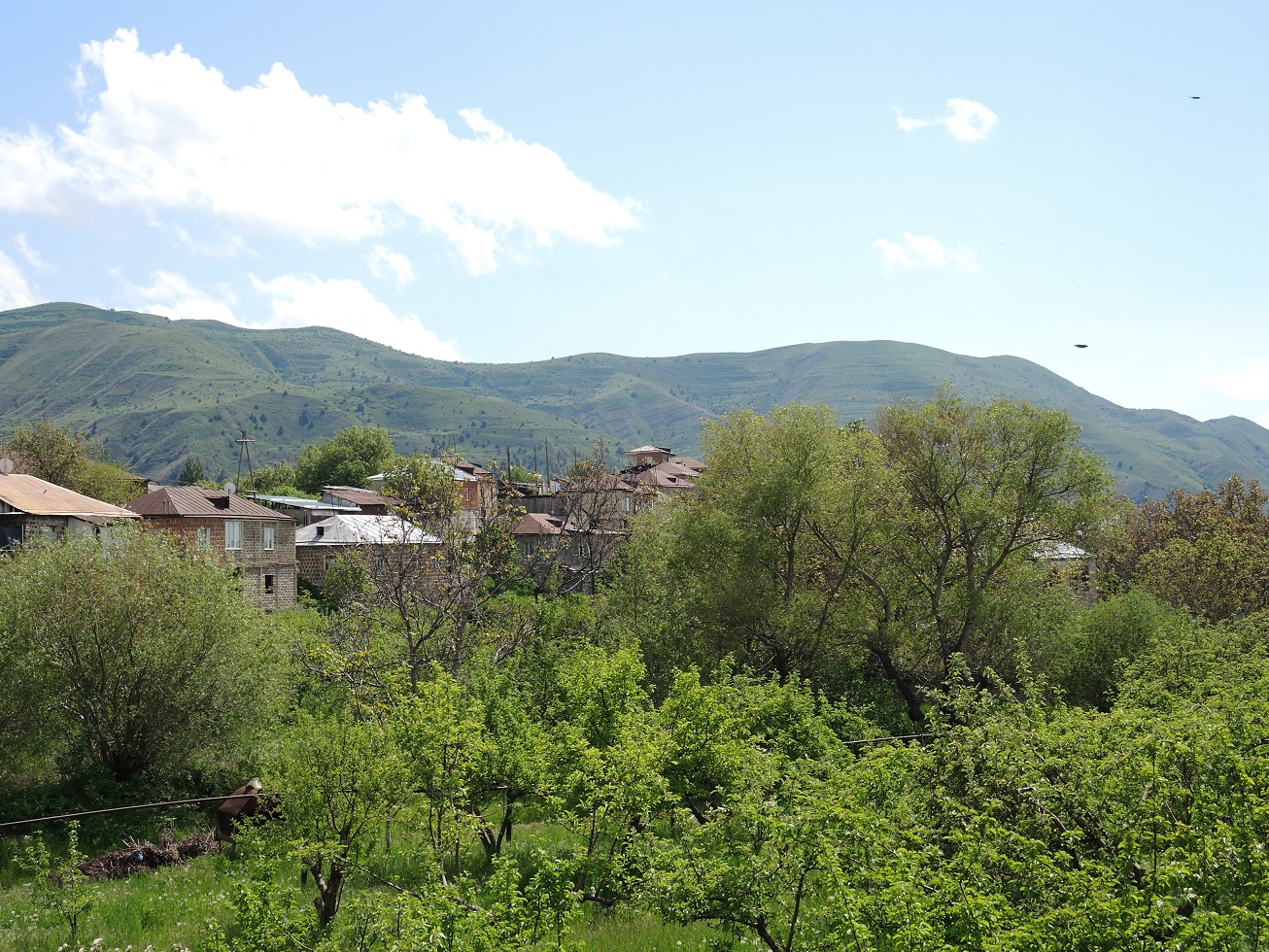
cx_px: 634
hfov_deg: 38.2
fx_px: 1833
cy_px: 476
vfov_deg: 29.1
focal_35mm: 50
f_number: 2.8
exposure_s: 1/1250
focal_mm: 11
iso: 80
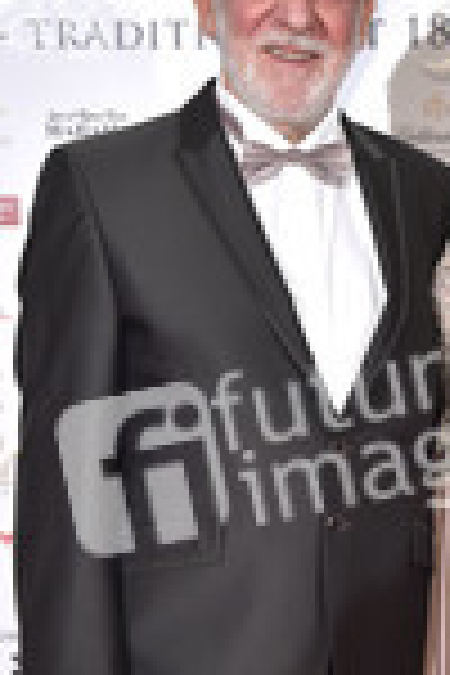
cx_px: 418
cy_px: 675
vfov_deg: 14.5
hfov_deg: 9.8
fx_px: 2606
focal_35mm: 139
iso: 2500
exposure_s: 1/125
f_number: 5.6
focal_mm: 52
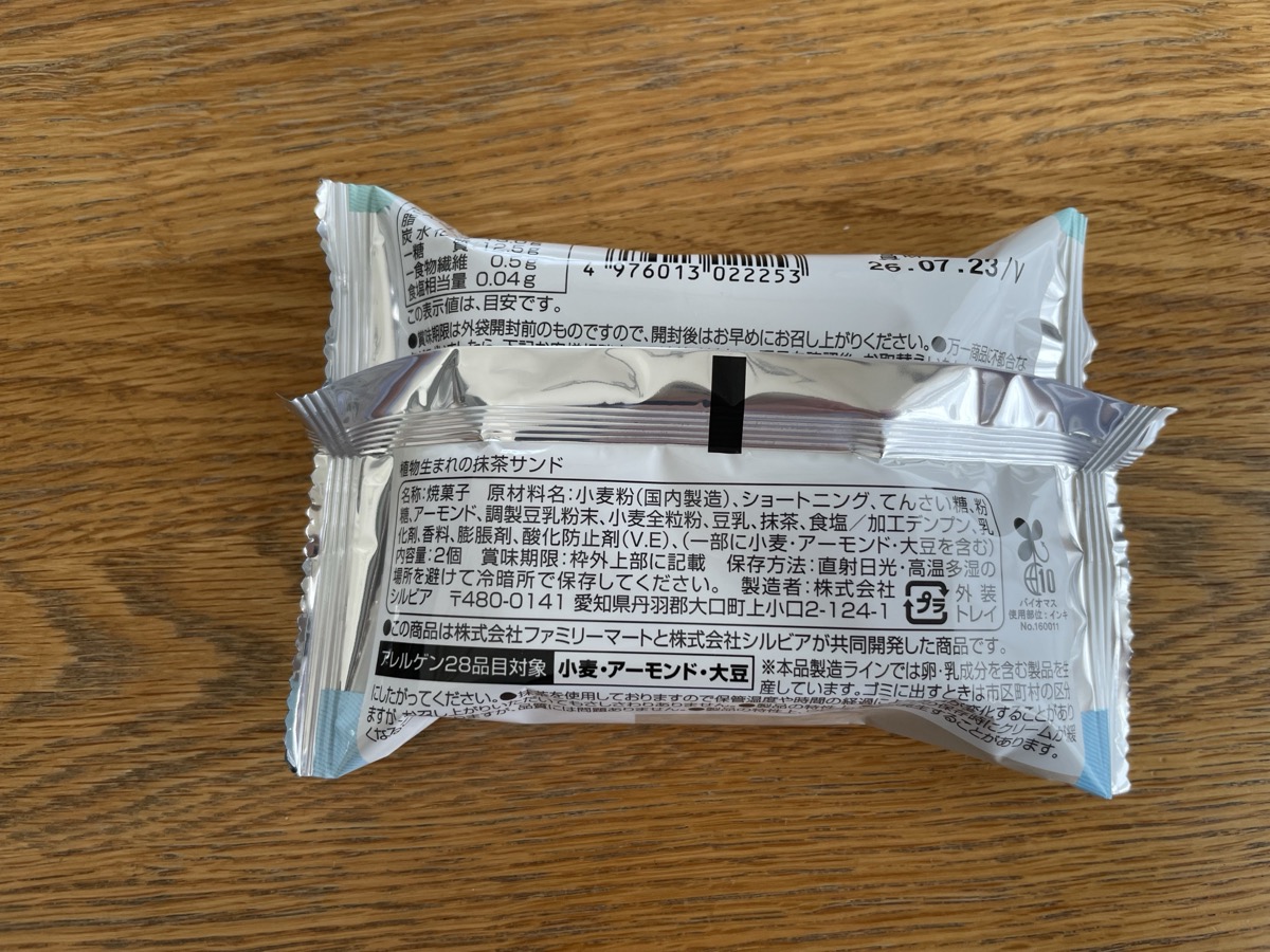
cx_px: 635
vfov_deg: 53.1
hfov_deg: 67.3
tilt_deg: -81.9
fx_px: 954
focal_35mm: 26
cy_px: 476
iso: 80
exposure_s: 1/121
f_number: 1.6
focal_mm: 4.2
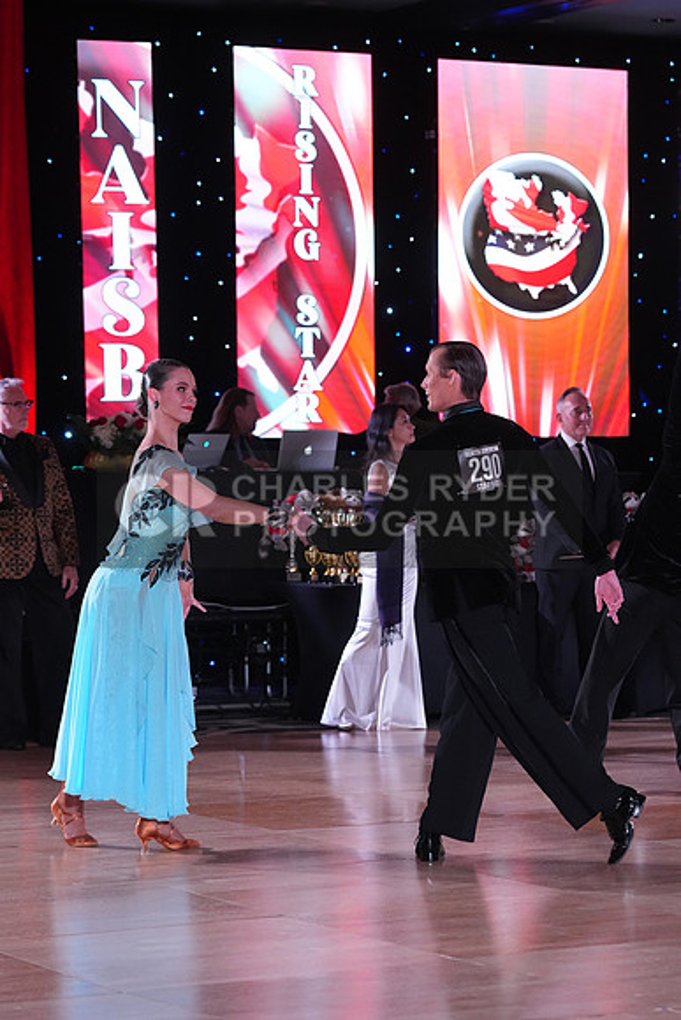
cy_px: 510
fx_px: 3034
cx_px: 340
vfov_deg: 19.1
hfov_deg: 12.8
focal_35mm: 107
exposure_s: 1/250
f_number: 5
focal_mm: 107
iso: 3200
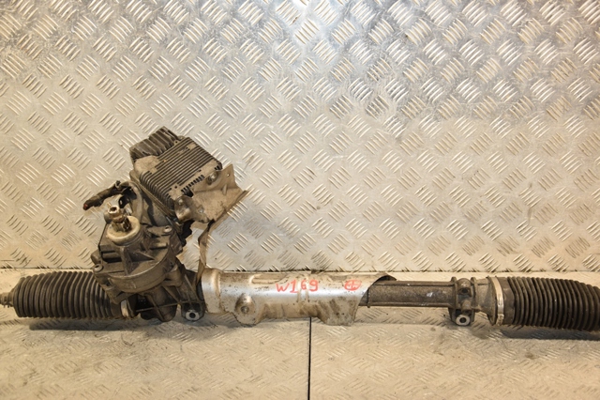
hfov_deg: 41.1
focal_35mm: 48
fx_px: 800
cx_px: 300
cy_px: 200
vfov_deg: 28.0
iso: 800
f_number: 5
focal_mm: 32
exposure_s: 1/200
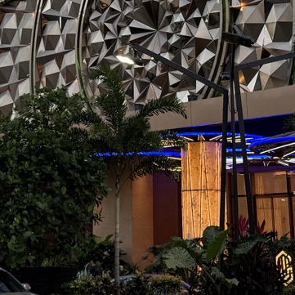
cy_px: -131
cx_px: 139
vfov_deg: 17.0
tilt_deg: +24.0
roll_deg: +0.3
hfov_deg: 18.5
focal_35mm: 94
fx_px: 906
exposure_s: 1/121
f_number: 1.78
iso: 80
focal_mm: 6.76
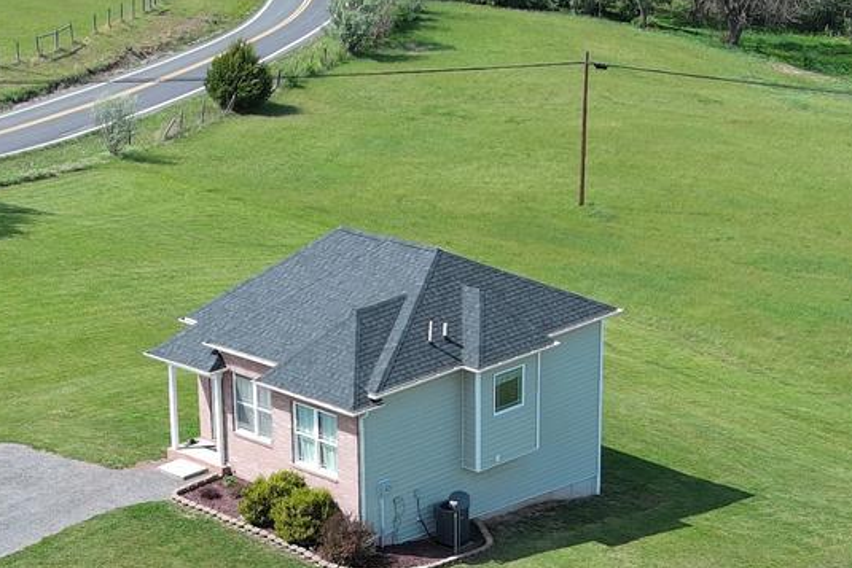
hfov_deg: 18.3
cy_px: 664
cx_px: 186
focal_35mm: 111
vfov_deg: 12.1
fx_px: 2628
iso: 100
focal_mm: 10.57
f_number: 2.8
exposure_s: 1/773
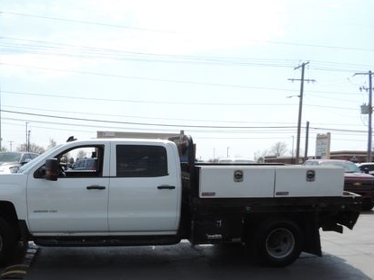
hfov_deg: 49.6
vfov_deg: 37.6
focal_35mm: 37
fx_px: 400
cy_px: 212
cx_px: 140
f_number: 3
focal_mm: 4.3
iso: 80
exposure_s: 1/1250
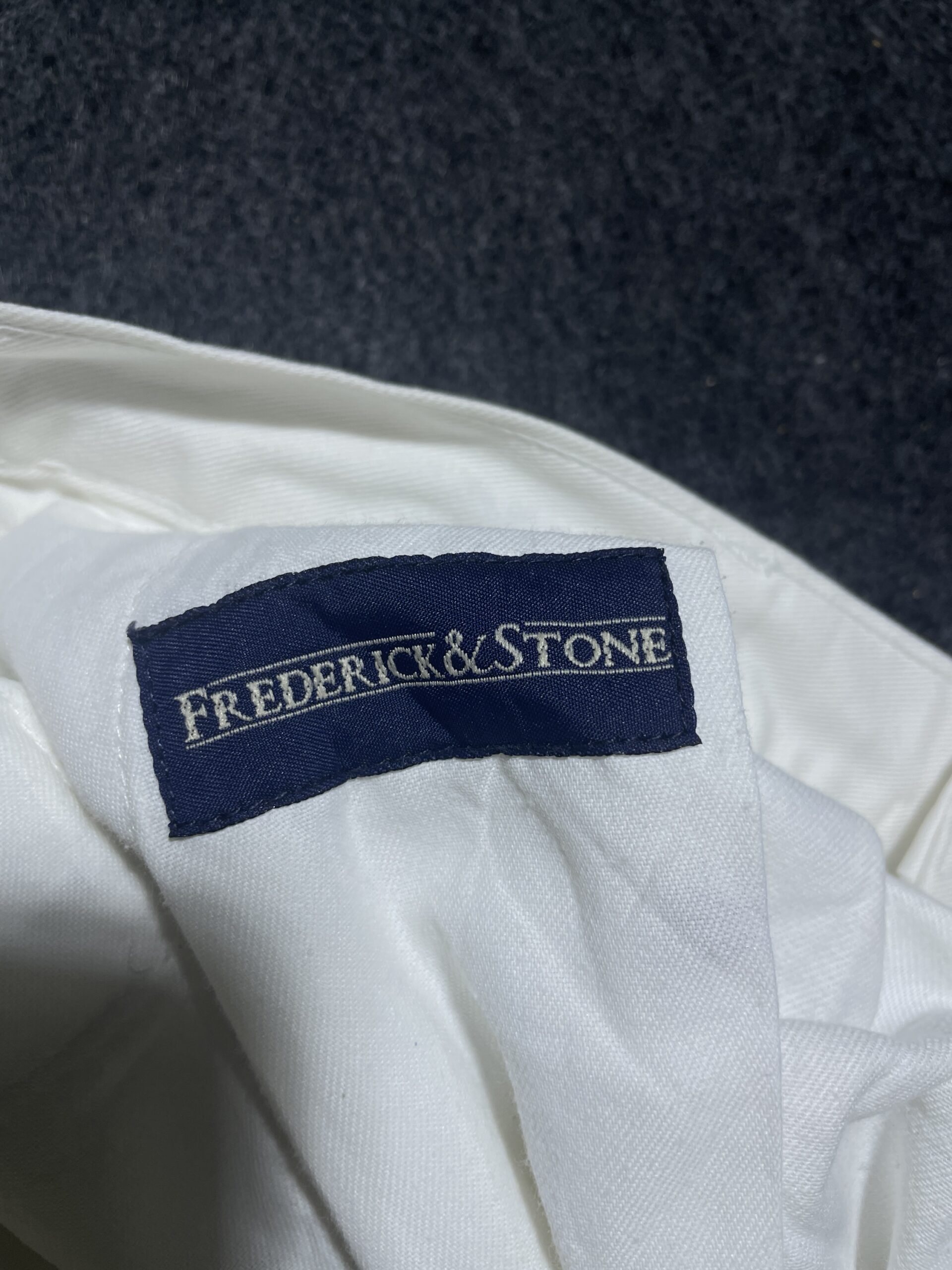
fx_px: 953
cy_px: 635
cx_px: 476
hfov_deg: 53.1
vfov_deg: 67.3
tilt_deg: -58.4
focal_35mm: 26
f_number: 1.6
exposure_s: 1/125
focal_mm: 4.2
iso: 32
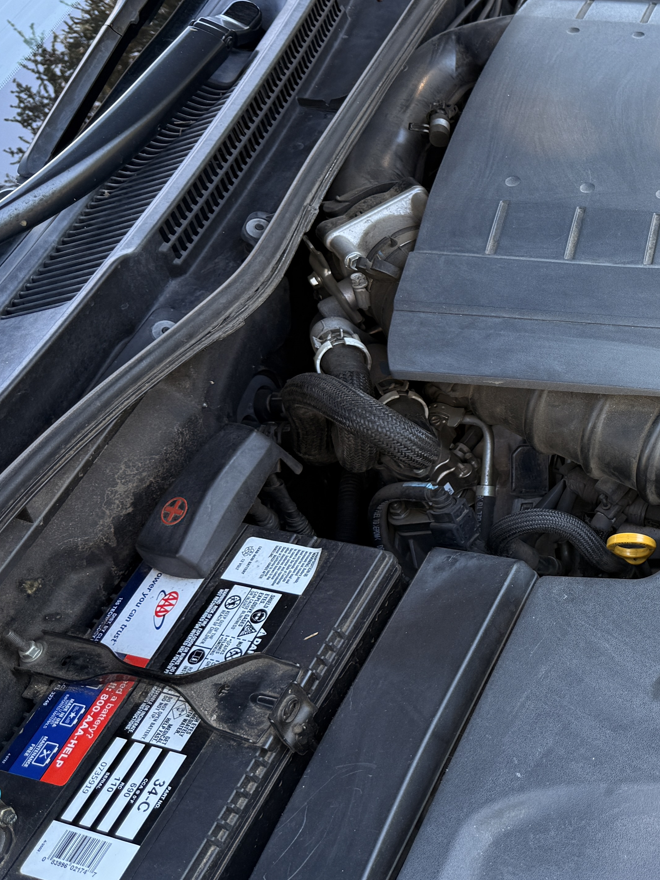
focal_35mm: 48
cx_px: 792
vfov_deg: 39.6
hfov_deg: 26.8
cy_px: 422
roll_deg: +12.9
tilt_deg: -41.5
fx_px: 1220
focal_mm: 6.76
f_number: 1.78
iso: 80
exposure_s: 1/137
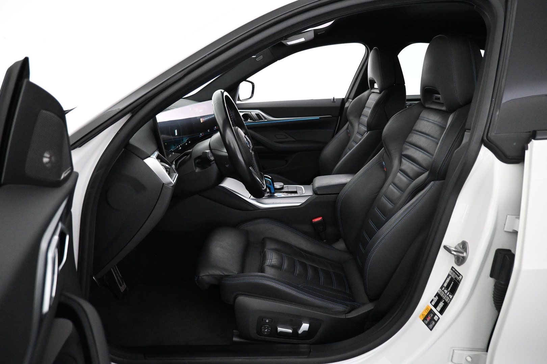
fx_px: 365
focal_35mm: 24
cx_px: 274
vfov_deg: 53.1
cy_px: 182
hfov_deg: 73.7
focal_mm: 16
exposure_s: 1/80
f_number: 3.5
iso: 4000
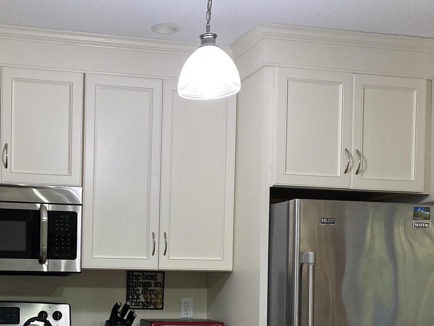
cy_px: 271
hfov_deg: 36.9
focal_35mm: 50
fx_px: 627
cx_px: 91
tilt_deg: -0.2
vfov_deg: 28.4
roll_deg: -1.9
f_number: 1.8
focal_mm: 4.25
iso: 200
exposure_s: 1/60
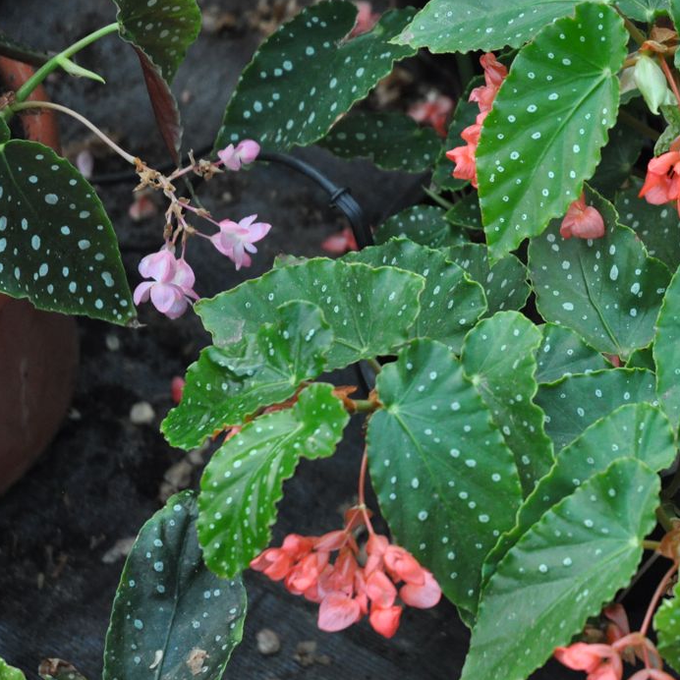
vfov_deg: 12.0
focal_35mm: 146
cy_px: 376
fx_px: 3245
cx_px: 603
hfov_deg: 11.9
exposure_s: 1/125
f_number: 4.5
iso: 1250
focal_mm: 62
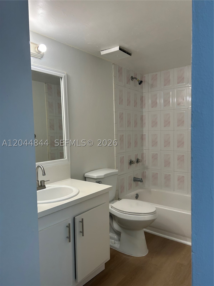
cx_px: 107
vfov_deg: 67.3
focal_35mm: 26
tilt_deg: -2.9
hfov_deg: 53.1
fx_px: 214
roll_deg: +0.7
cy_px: 143
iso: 50
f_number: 1.5
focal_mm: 5.7
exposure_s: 1/120
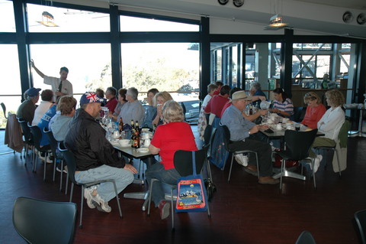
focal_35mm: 33
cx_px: 183
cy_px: 122
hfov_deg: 57.3
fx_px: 335
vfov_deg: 39.9
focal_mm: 22
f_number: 3.8
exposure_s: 1/100
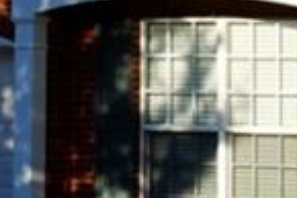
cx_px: 504
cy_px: -212
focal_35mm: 233
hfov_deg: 8.5
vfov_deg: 5.8
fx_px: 1924
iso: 100
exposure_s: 1/125
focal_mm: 22
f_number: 14
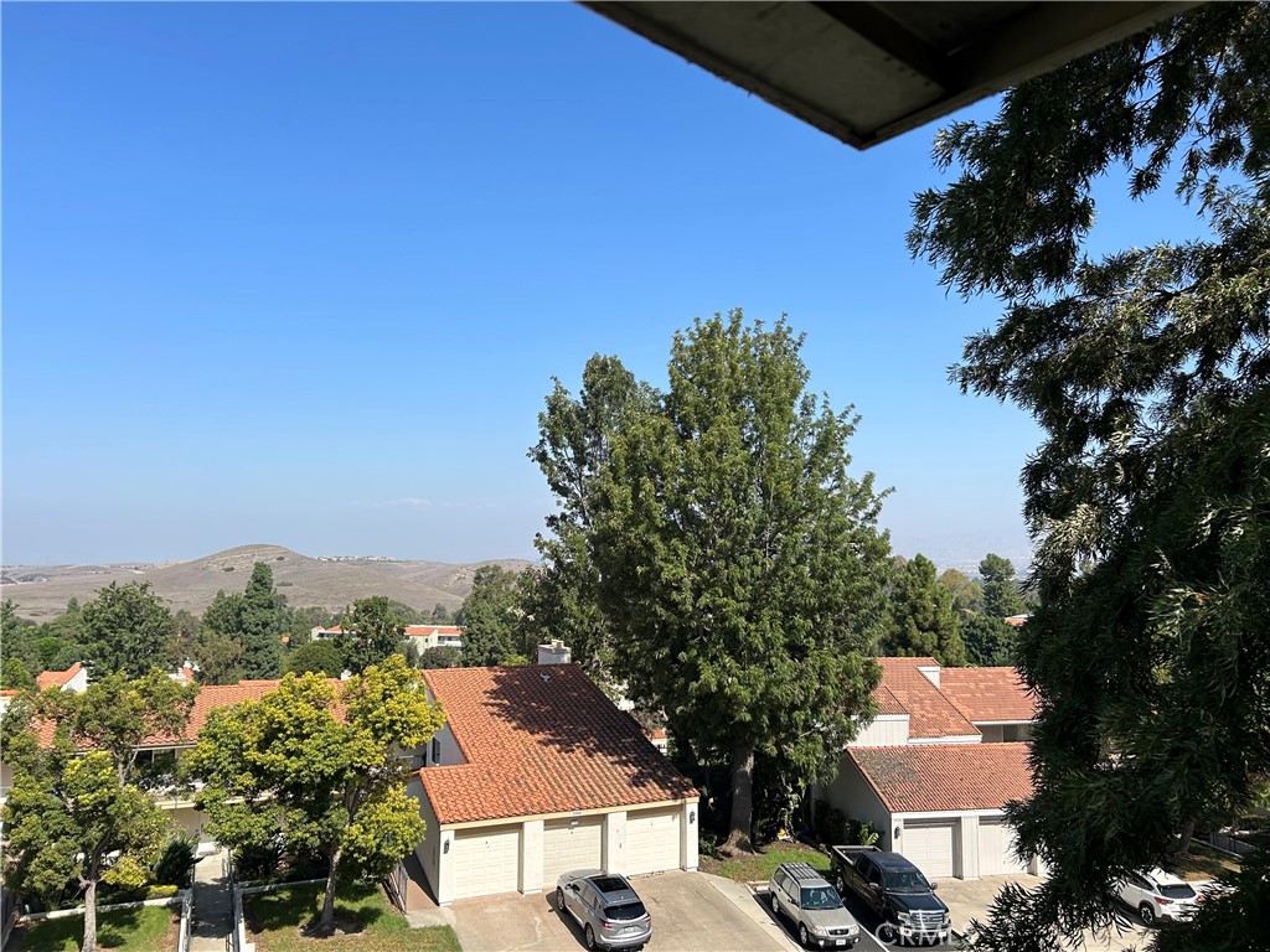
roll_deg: -0.7
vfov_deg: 53.1
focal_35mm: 26
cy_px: 476
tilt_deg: +5.0
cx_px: 635
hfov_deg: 67.3
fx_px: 954
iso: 50
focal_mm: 5.7
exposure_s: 1/3704
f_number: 1.5
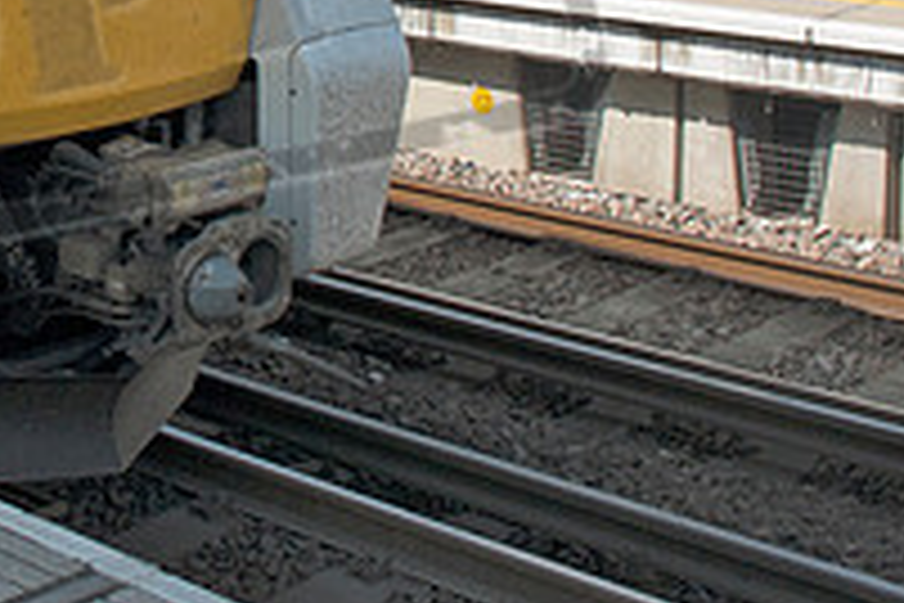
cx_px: -40
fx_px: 1959
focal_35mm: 78
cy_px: -176
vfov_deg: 16.5
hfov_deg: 24.6
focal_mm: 18
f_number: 8
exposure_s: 1/250
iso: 200
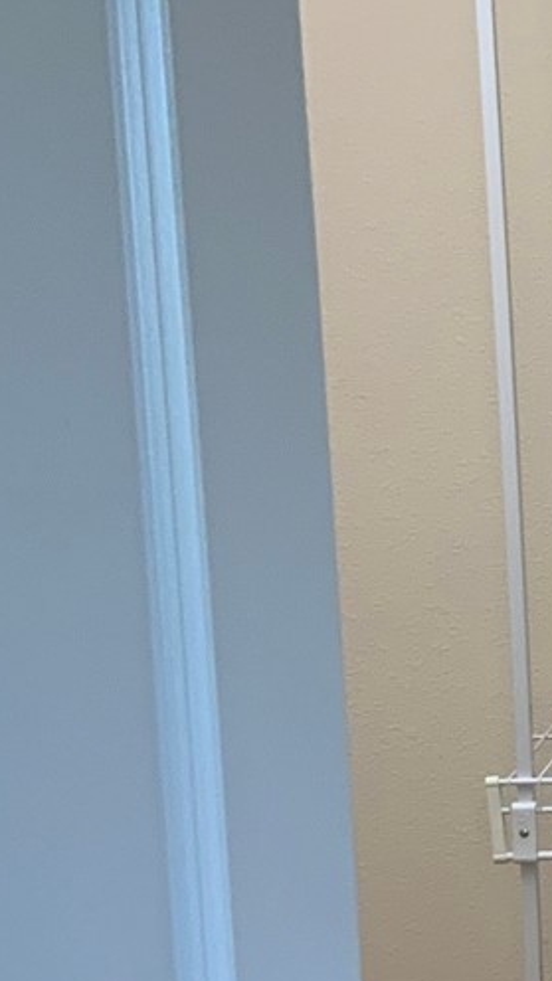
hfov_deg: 10.6
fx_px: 2654
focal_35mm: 102
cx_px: 1213
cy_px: 518
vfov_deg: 20.9
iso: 64
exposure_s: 1/120
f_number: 1.8
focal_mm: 3
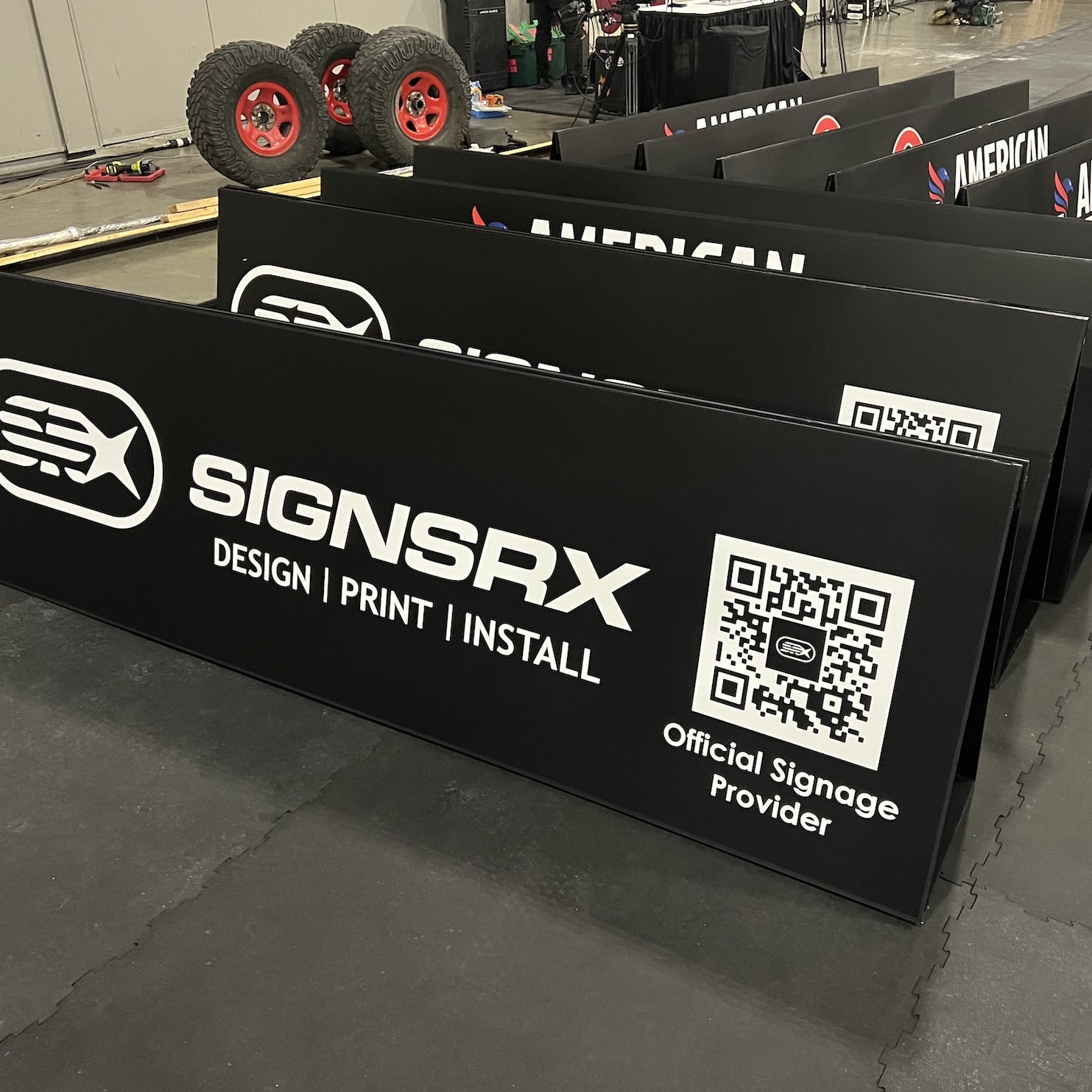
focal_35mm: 31
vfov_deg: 52.5
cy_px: 549
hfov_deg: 52.5
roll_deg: +1.3
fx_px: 1106
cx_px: 596
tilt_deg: -30.7
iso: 640
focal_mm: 5.7
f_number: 1.5
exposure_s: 1/40
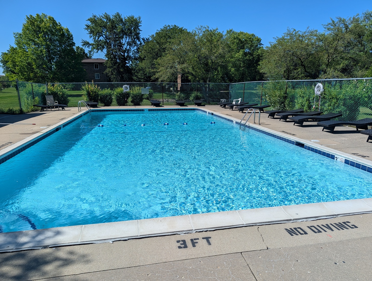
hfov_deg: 71.5
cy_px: 140
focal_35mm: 24
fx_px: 258
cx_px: 186
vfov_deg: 56.9
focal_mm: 6.9
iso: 21
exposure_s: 1/2193
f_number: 1.68
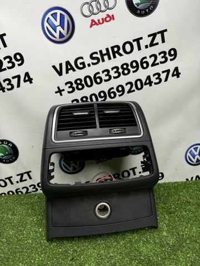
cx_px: 100
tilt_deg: -20.1
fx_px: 185
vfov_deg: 71.6
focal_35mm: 24
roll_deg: +1.6
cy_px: 133
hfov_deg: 56.8
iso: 50
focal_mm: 6.76
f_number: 1.78
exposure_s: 1/121
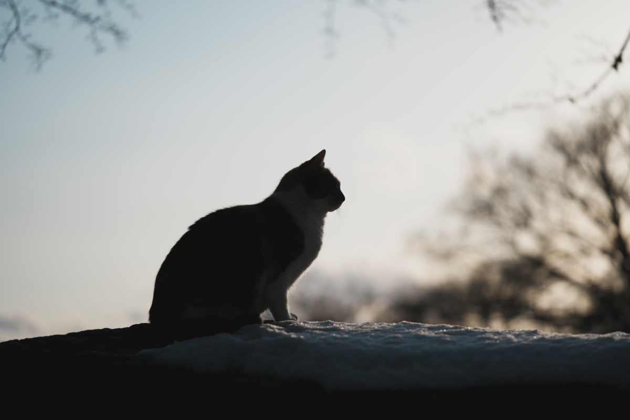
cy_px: 210
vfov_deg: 15.2
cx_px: 315
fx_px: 1575
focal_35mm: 90
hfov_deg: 22.6
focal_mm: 90
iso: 100
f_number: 2.8
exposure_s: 1/320
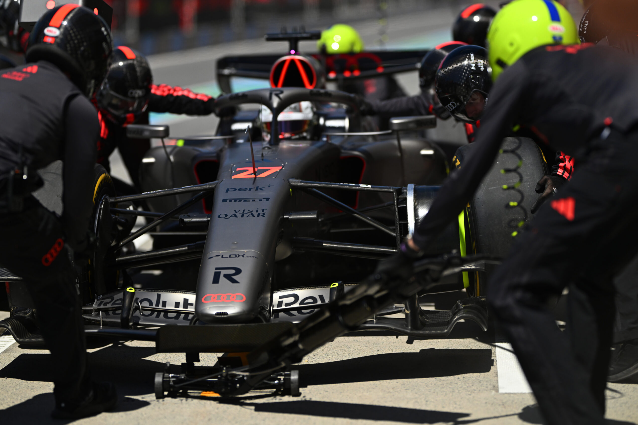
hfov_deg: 15.2
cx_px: 319
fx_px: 2392
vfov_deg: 10.2
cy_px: 212
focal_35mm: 135
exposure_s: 1/32000
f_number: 1.8
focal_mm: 135
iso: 500
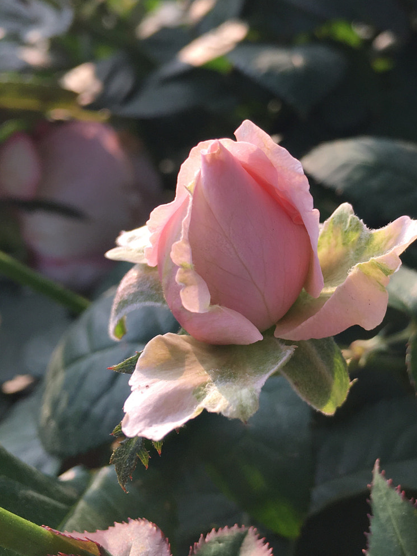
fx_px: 755
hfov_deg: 30.1
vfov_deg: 40.2
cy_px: 210
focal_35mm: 47
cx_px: 336
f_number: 2.2
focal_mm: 4.15
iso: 25
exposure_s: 1/375
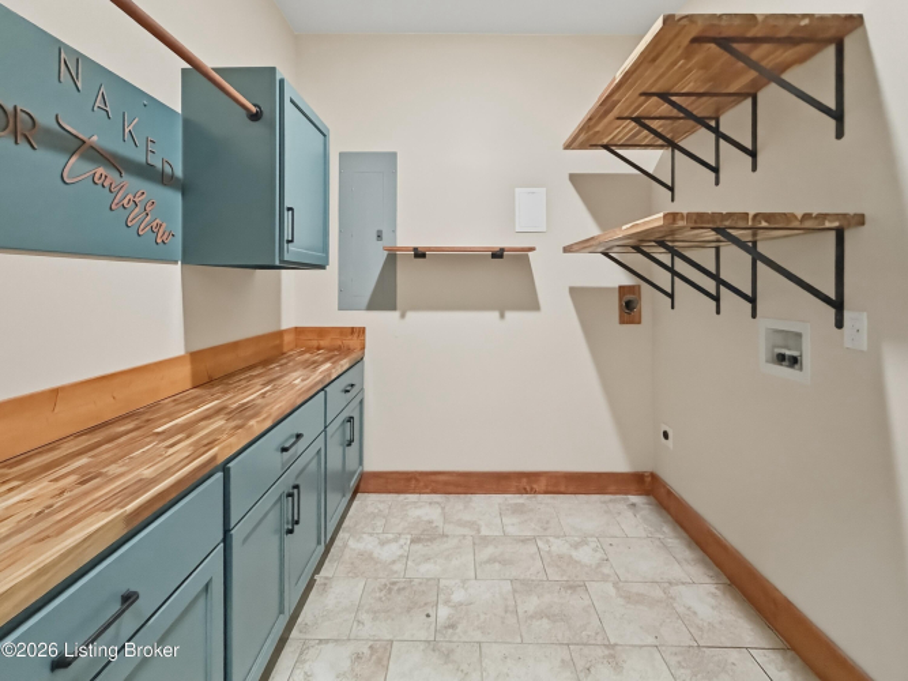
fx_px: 367
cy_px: 340
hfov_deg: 102.1
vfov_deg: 85.7
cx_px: 454
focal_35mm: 14
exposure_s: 1/60
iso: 1000
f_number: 2.2
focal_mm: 2.2
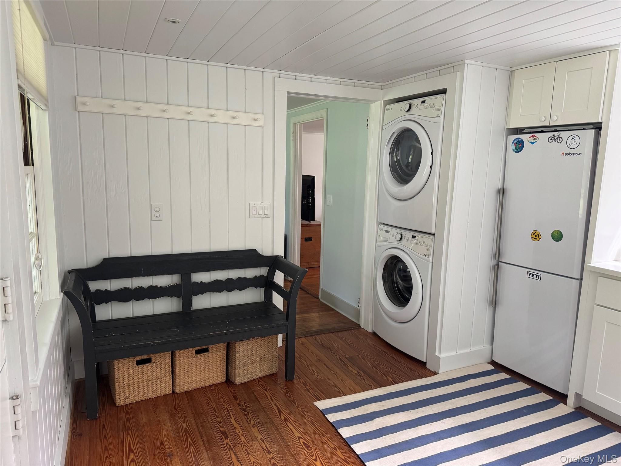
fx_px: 431
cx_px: 310
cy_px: 233
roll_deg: -1.3
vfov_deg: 56.8
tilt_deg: -9.4
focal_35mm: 24
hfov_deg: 71.6
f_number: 1.78
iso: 200
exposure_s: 1/121
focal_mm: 6.76
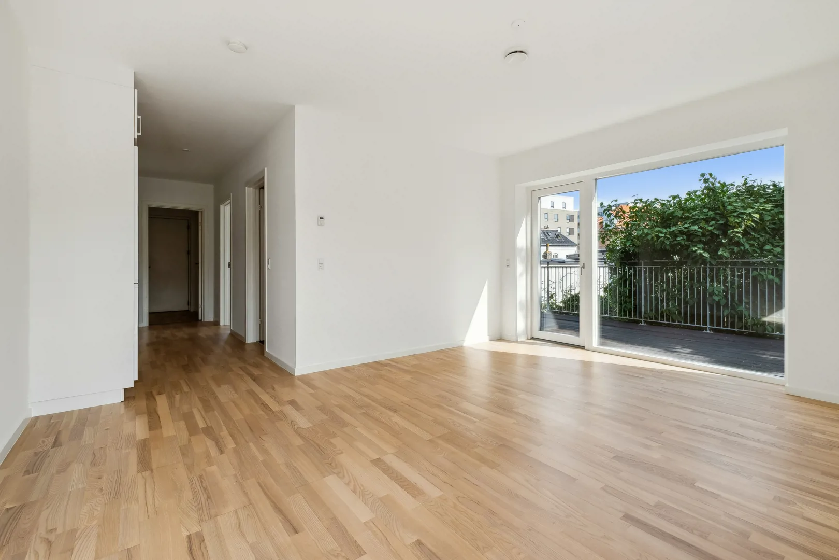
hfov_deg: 100.4
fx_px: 350
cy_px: 280
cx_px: 420
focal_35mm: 15
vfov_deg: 77.3
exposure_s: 1/50
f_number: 10
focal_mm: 10
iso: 160
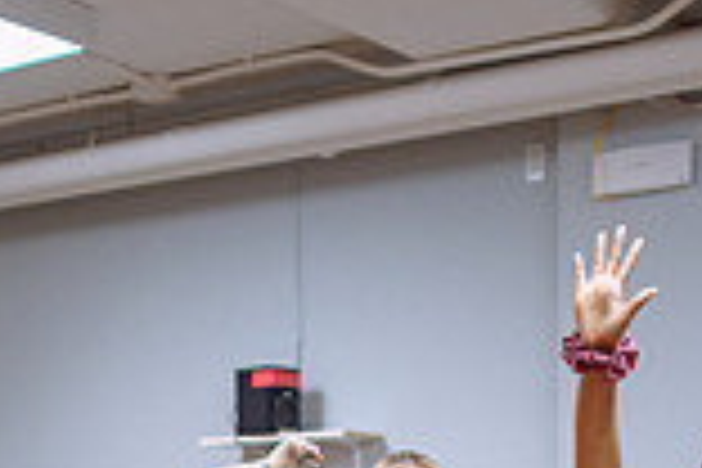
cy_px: 758
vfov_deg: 14.1
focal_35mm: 89
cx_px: 324
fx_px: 1735
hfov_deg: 22.9
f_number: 1.4
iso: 800
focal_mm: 24
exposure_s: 1/250
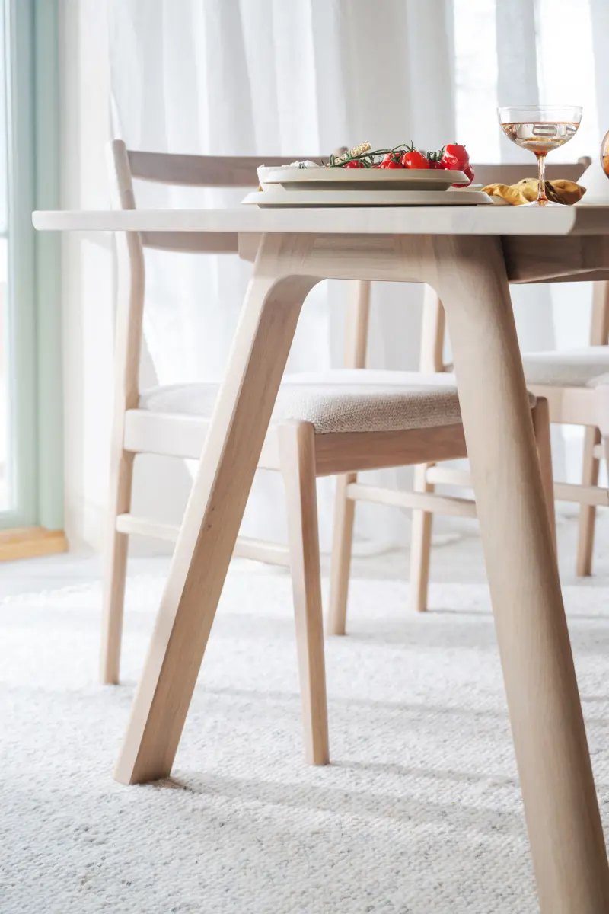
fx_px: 1472
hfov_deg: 23.4
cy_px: 457
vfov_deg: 34.5
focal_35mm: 58
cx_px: 304
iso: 320
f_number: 4
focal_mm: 58
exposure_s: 1/80
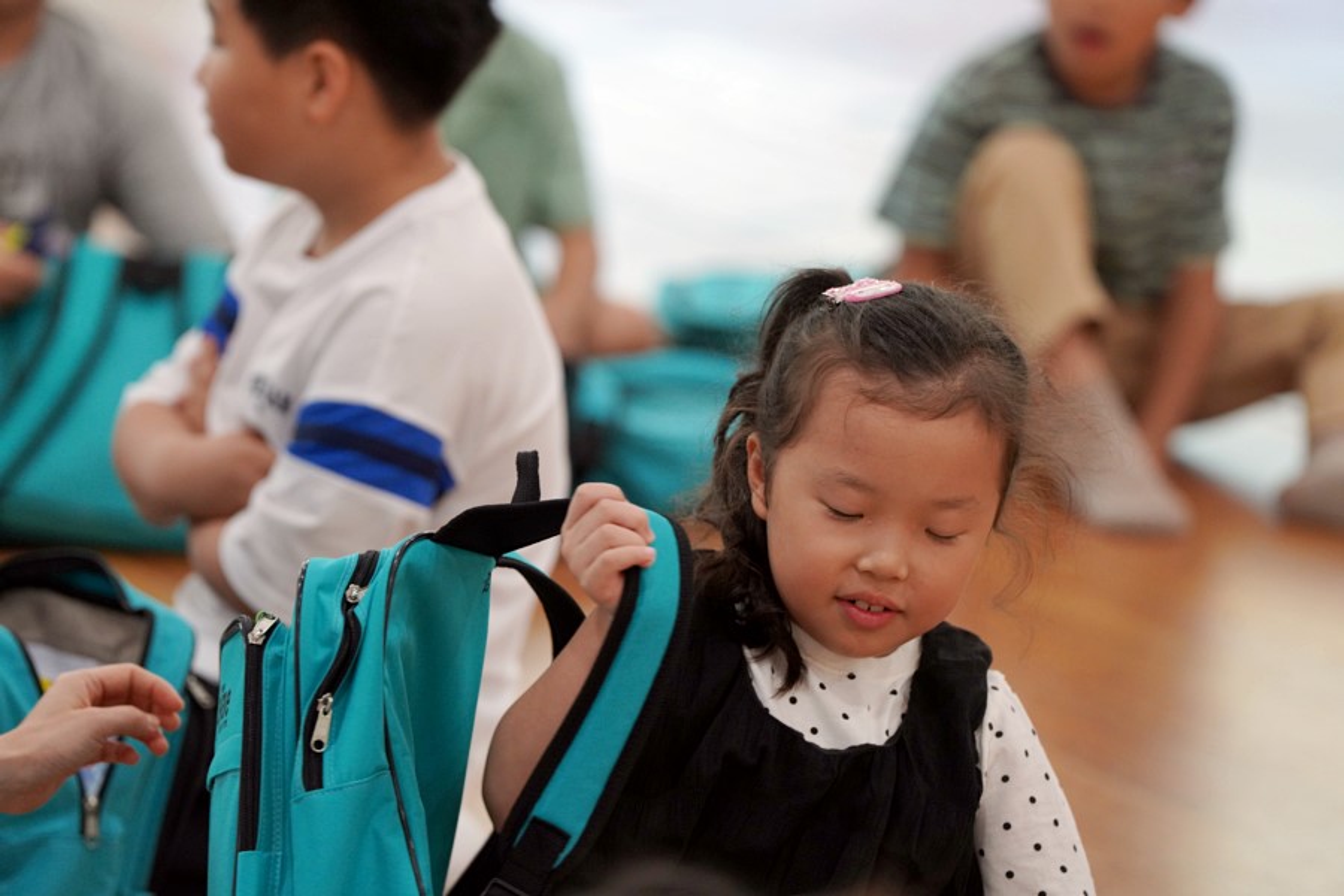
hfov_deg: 10.3
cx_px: 672
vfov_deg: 6.9
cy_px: 448
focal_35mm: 200
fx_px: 7466
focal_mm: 200
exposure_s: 1/250
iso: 1600
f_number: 4
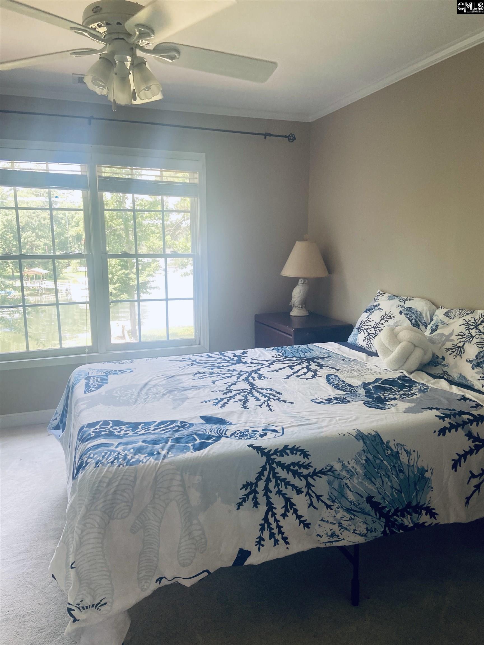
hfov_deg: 53.1
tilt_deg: -7.9
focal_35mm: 26
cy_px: 322
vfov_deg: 67.3
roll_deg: +2.0
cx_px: 242
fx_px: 485
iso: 100
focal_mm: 4.25
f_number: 1.8
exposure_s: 1/121
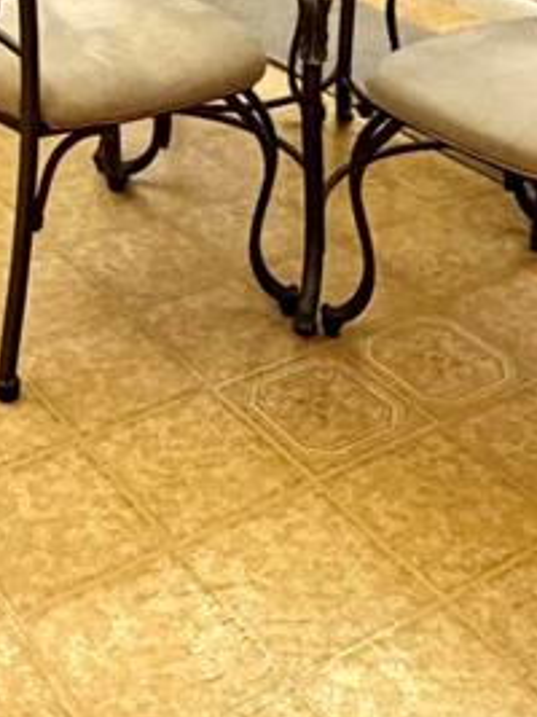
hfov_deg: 22.6
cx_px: 35
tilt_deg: -9.9
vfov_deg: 26.4
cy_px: -201
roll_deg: -0.1
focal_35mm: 63
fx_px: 1304
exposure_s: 1/60
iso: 640
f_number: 2.2
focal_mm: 2.22
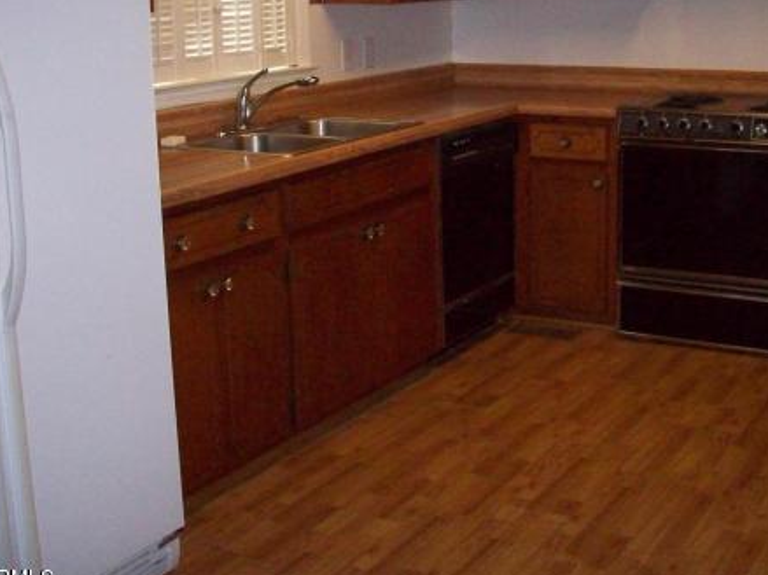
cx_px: 443
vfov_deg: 26.9
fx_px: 1198
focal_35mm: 54
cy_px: 194
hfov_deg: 35.5
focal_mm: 6.2
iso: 400
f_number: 2.8
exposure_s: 1/128
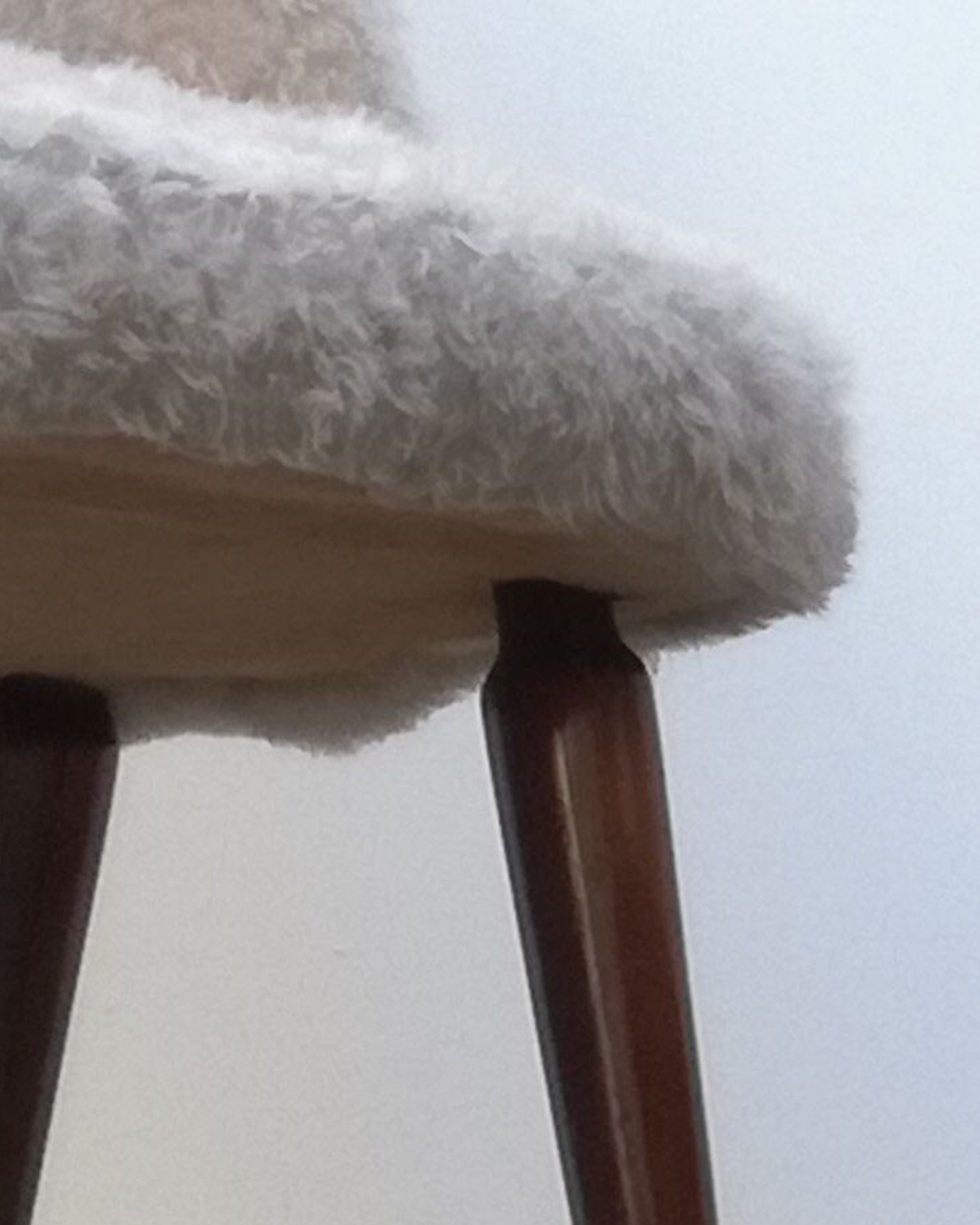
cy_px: 433
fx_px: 4386
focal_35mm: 121
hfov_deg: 11.6
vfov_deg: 15.9
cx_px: 1865
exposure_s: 1/138
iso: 50
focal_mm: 3.79
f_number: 2
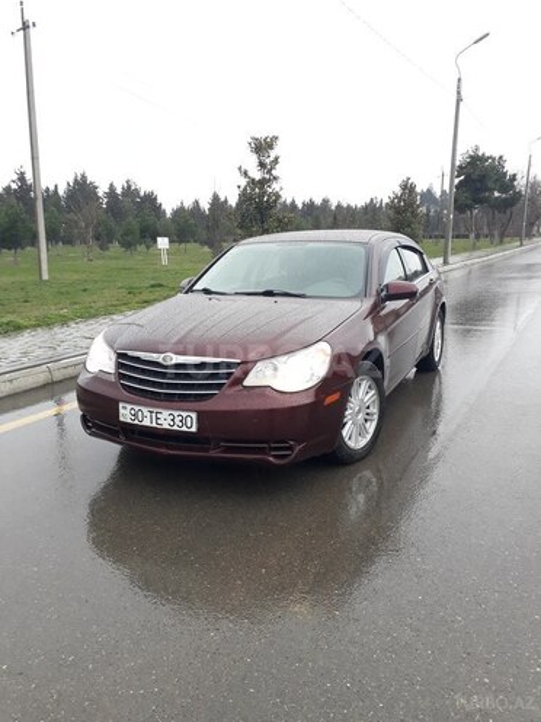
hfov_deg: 51.4
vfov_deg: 65.3
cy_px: 361
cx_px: 270
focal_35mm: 27
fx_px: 563
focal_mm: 3.6
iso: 50
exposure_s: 1/100
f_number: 1.9
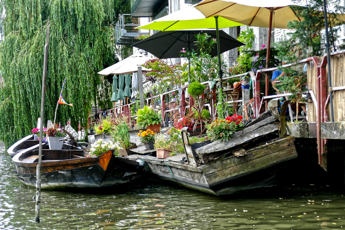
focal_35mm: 88
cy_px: 115
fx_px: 843
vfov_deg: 15.5
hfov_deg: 23.1
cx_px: 172
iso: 125
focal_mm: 32.2
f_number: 3.8
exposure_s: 1/125
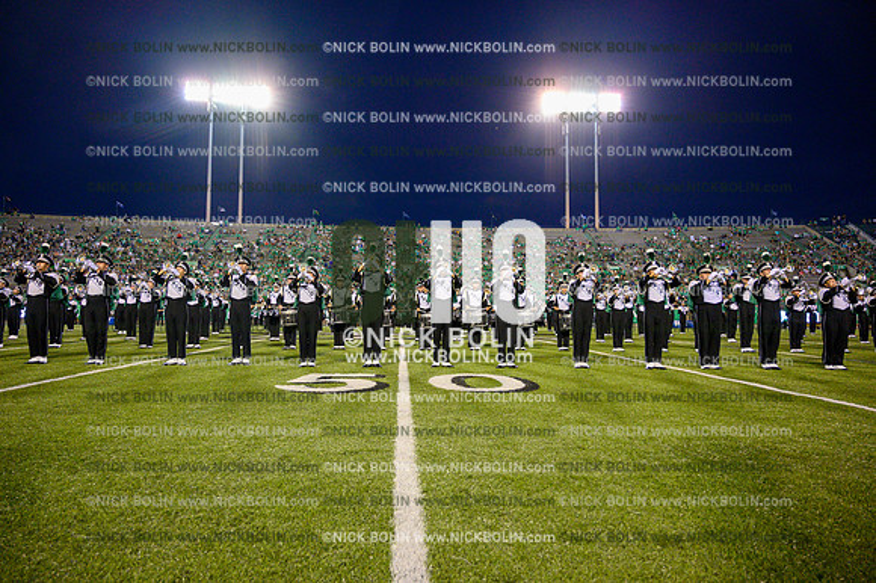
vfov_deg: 53.1
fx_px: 584
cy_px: 292
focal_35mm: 24
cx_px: 438
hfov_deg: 73.8
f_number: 4
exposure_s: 1/500
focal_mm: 24
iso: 5000
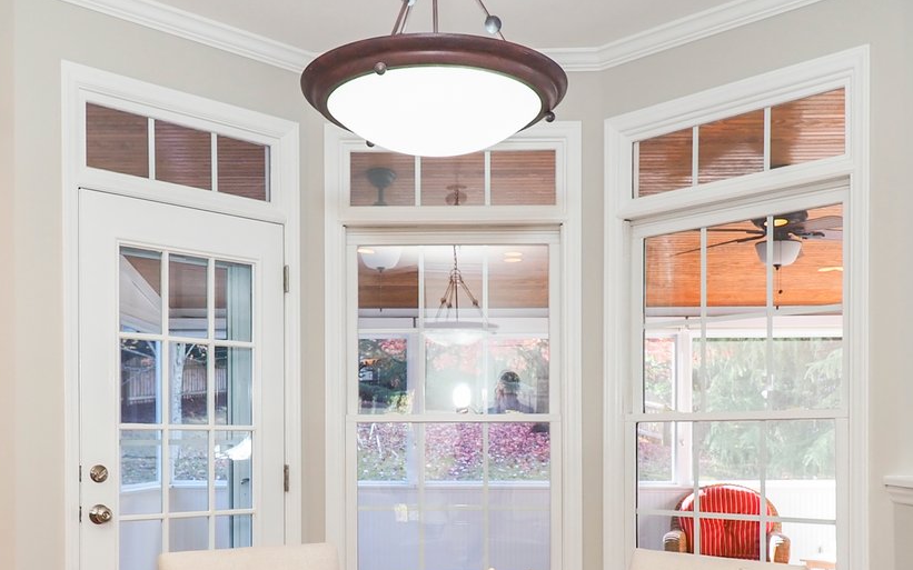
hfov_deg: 52.7
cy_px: 493
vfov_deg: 33.0
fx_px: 921
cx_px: 426
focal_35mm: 37
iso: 100
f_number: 5
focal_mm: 7
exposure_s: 1/20
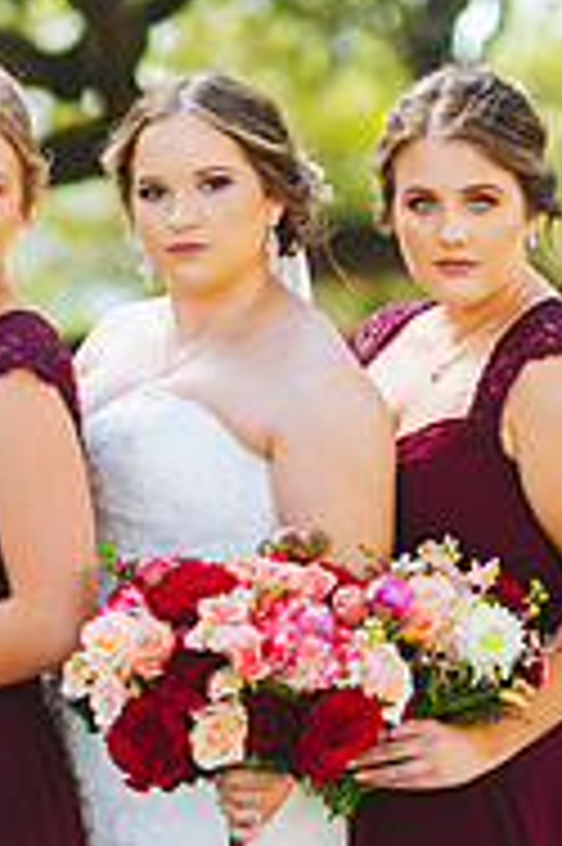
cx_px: 241
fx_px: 4762
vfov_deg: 10.1
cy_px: 765
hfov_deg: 6.8
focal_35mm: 203
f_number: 2
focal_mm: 85
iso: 160
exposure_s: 1/500
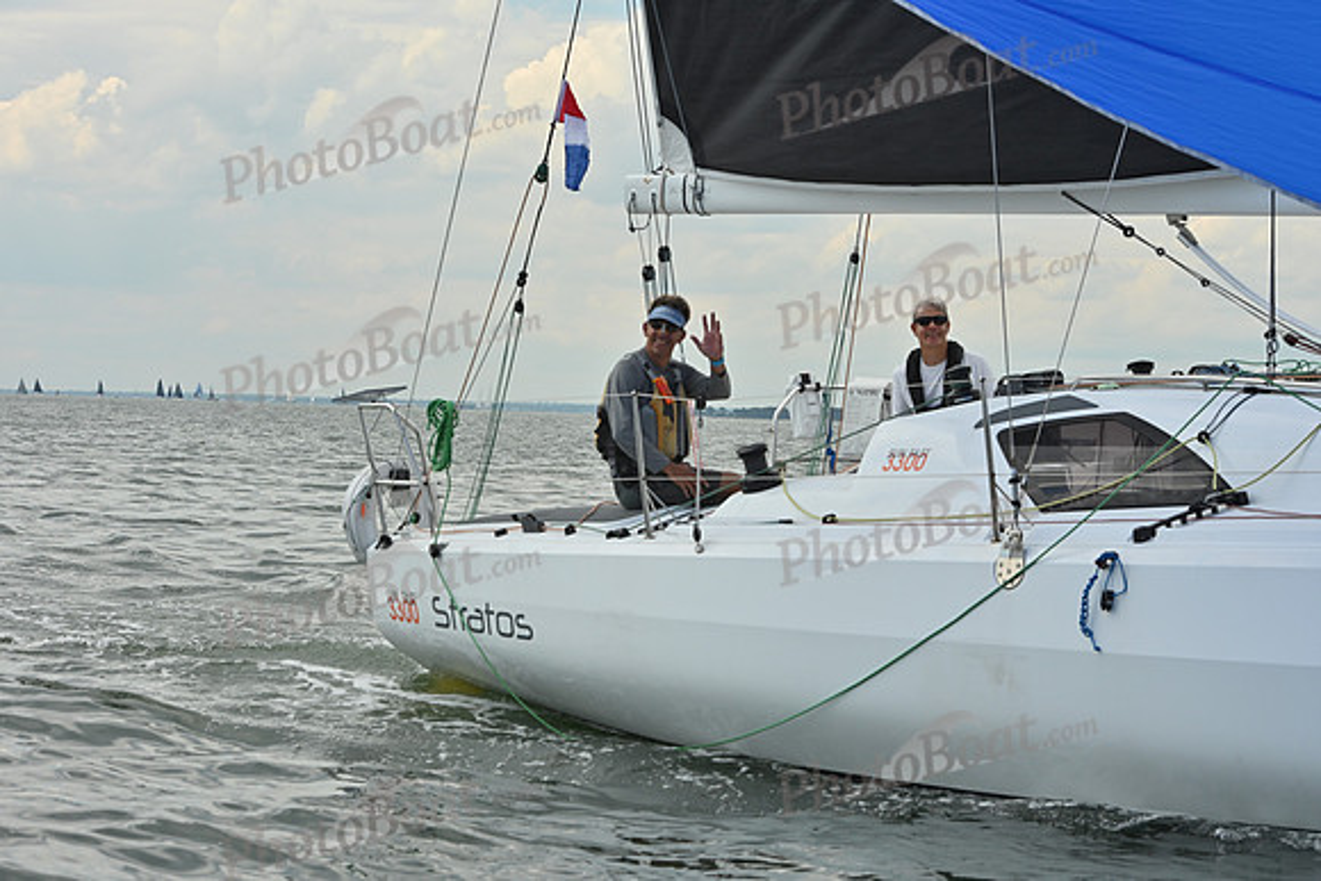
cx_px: 660
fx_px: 3487
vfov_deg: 14.4
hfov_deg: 21.5
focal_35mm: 95
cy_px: 440
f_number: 9
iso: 320
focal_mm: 95
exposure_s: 1/1250
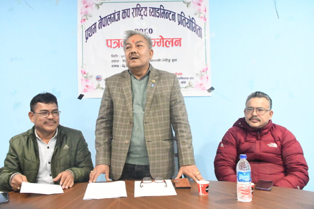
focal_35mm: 34
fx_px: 297
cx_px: 157
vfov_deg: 38.9
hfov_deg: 55.8
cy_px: 104
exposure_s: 1/100
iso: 25600
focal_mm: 23
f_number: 4
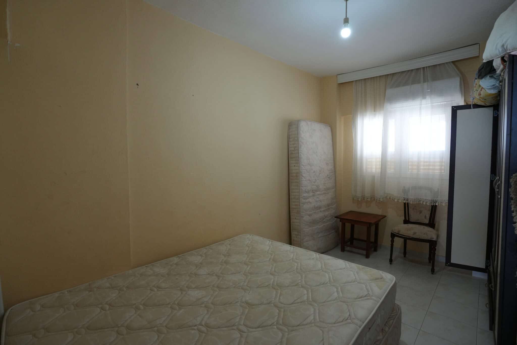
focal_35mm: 17
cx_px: 258
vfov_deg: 70.4
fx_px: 244
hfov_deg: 93.3
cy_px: 172
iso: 1250
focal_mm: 17
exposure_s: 1/160
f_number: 4
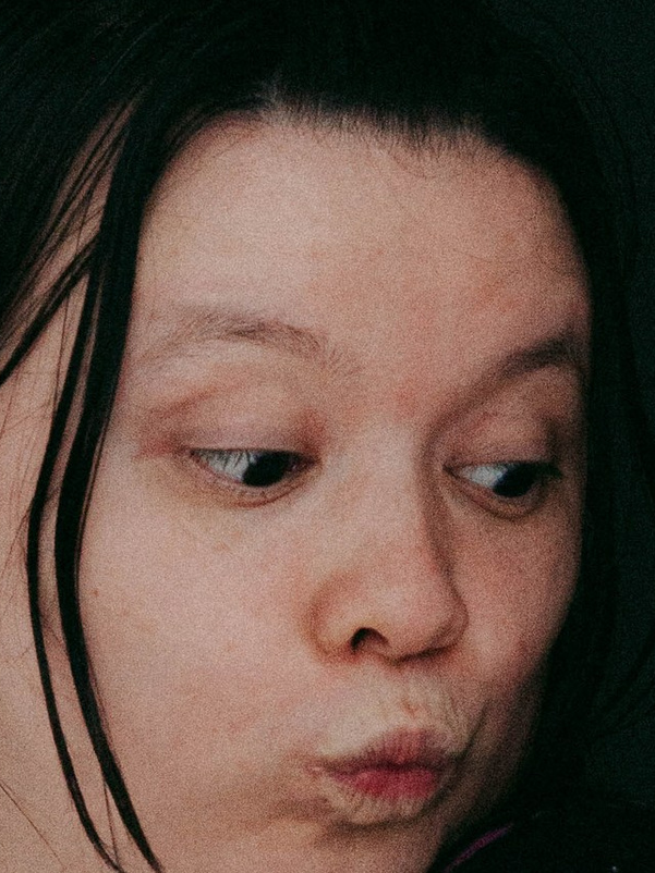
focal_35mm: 230
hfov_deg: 6.5
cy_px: 581
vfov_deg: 8.6
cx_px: 335
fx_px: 5806
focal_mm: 50
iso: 500
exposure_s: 1/200
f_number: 5.6
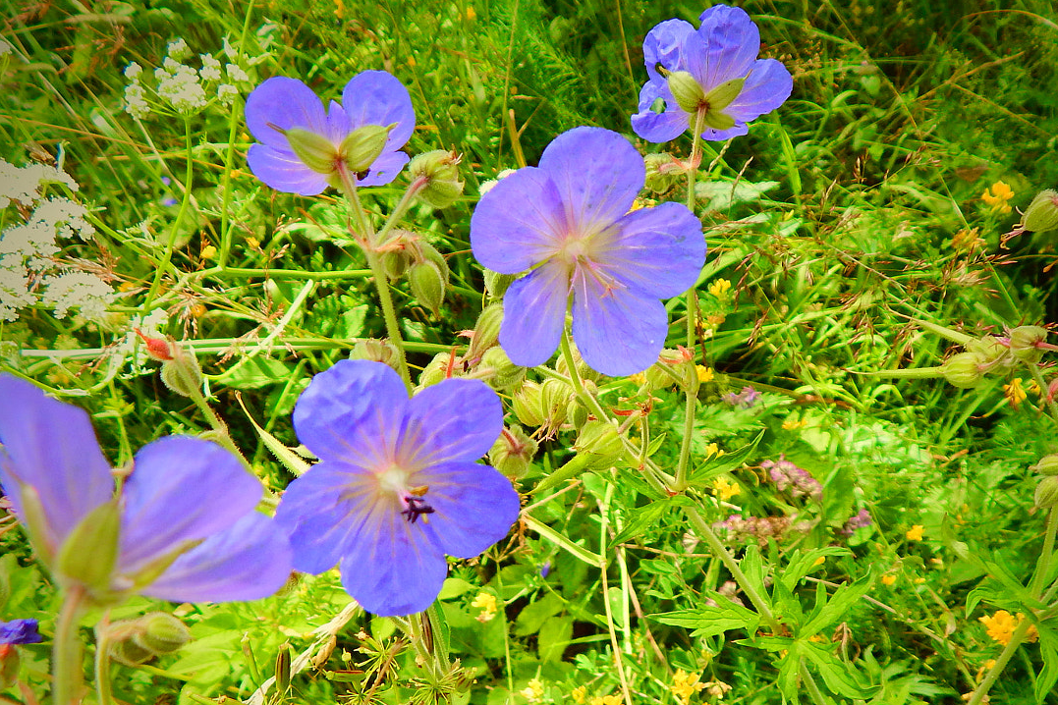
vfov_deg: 38.3
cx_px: 585
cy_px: 491
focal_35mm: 34
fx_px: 999
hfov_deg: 55.7
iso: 125
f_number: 3
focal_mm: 4
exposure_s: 1/320
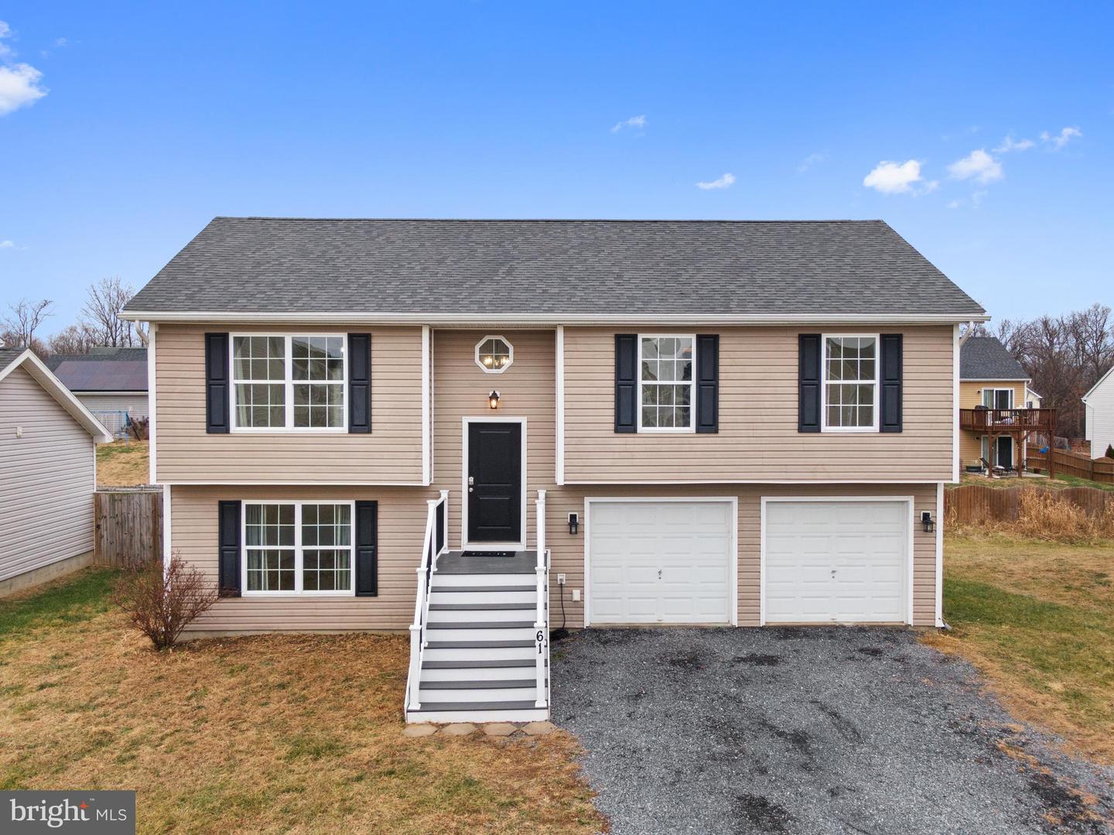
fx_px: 997
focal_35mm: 31
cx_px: 557
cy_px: 418
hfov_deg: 58.4
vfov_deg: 45.4
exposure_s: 1/200
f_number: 3.1
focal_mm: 5.33
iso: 200
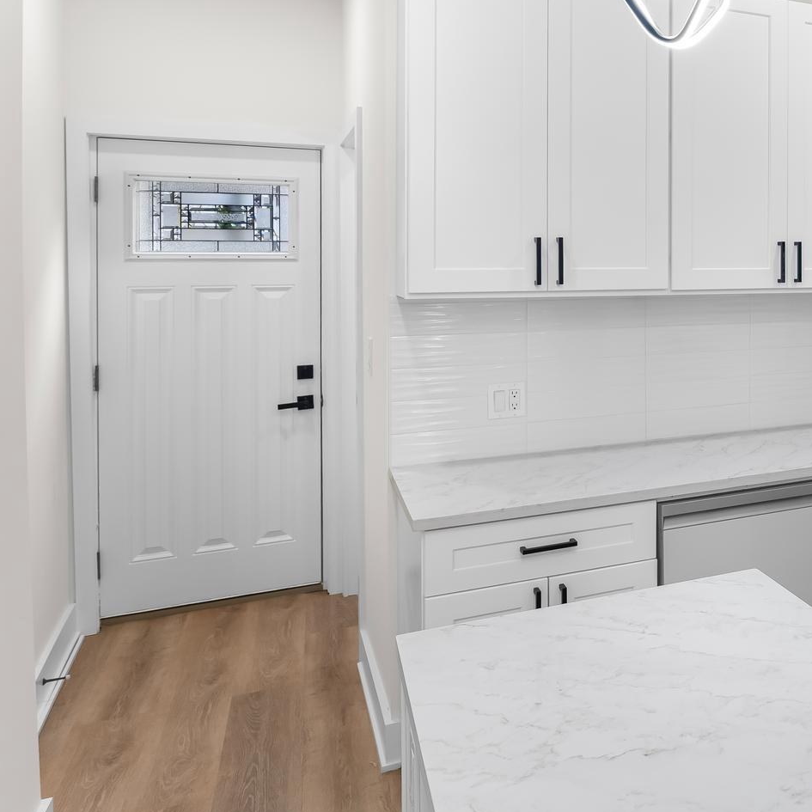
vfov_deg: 46.8
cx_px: 878
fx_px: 929
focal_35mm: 35
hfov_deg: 39.3
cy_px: 311
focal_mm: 19
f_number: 8
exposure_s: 1/13
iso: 100
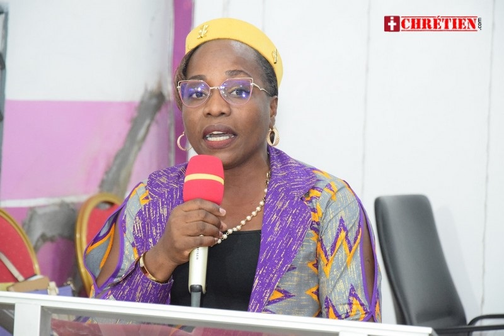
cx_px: 252
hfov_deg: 13.0
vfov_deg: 8.7
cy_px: 168
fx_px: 2206
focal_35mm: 158
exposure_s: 1/125
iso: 6400
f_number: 7.1
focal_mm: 105
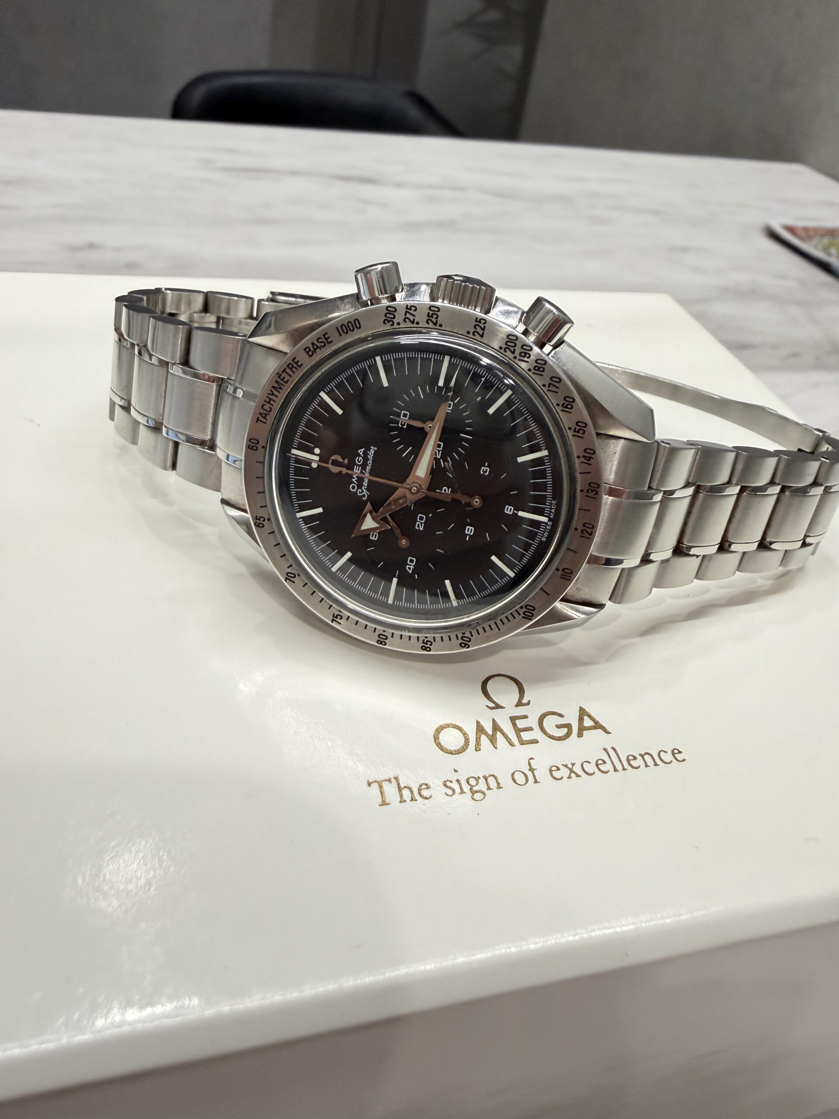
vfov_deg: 71.6
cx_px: 420
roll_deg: -10.5
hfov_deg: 56.8
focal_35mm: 24
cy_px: 560
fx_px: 776
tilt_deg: -33.0
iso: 250
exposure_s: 1/100
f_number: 2.2
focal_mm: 2.22
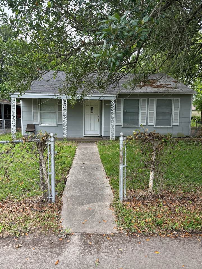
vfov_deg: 71.6
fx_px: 187
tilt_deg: -6.2
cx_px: 101
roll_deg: -0.7
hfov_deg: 56.8
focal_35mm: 24
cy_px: 134
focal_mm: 6.76
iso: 100
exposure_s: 1/1005
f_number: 1.78
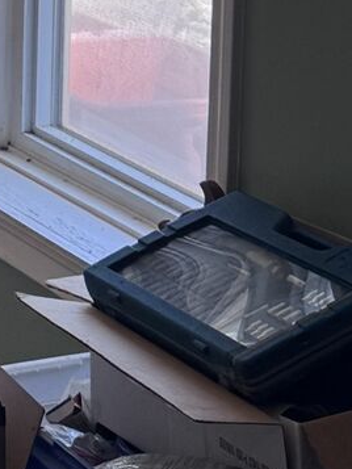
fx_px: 2100
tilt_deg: -6.0
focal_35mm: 155
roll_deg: -1.5
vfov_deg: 11.9
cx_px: -478
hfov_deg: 8.7
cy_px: -342
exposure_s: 1/312
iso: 80
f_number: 1.78
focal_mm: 6.76
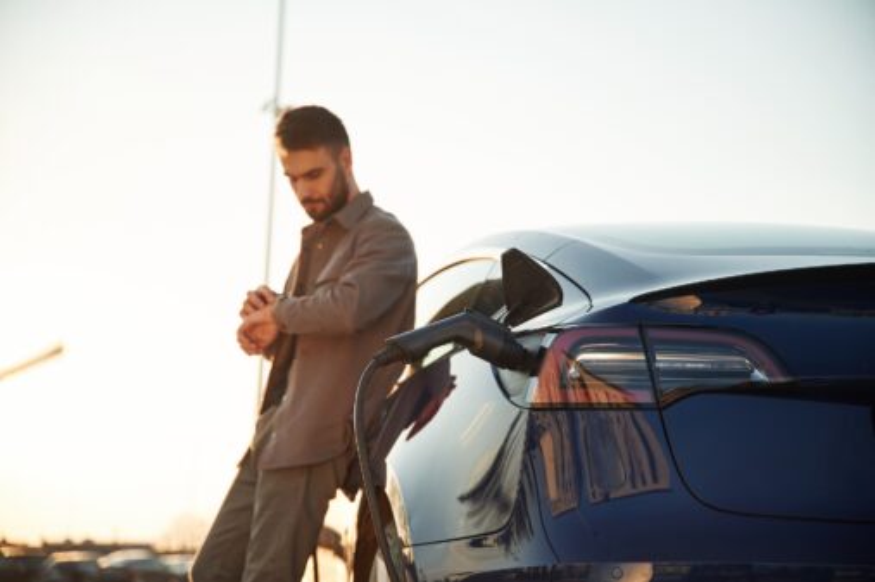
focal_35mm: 63
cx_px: 438
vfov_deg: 21.5
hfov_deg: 31.9
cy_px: 291
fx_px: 1530
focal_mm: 63
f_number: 2.8
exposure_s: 1/3200
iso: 400
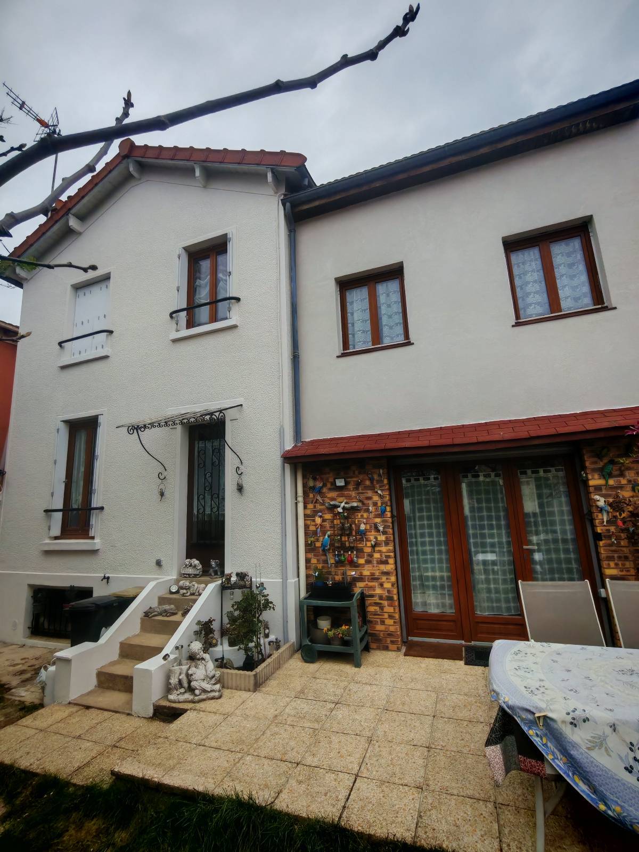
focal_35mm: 16
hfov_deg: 78.1
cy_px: 426
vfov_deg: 94.5
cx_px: 320
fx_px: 394
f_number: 2.2
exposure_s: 1/210
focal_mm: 1.96
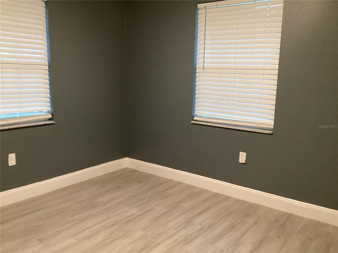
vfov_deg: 45.4
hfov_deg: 58.4
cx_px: 169
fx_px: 303
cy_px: 126
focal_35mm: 31
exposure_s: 1/30
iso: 500
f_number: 2.4
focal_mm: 3.3
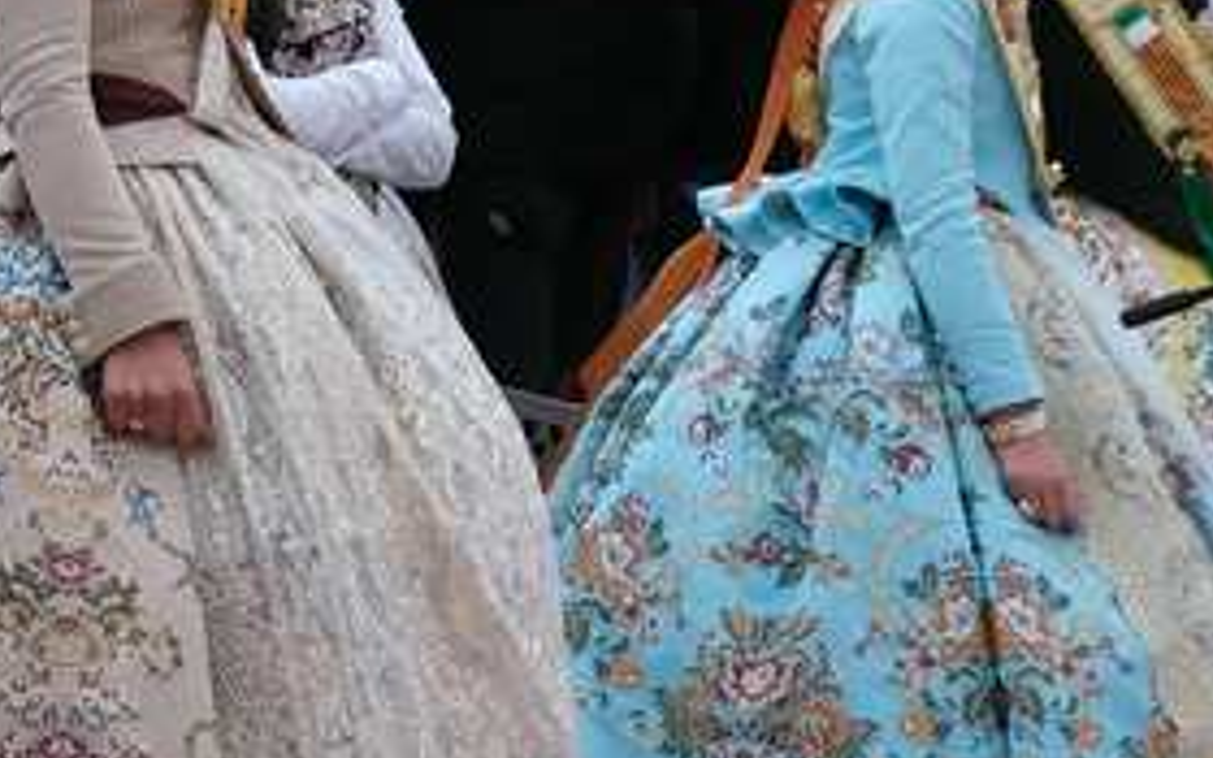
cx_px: -827
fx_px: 7504
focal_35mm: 227
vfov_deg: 5.7
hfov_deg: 8.9
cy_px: -199
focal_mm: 34.5
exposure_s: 1/340
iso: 400
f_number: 5.6
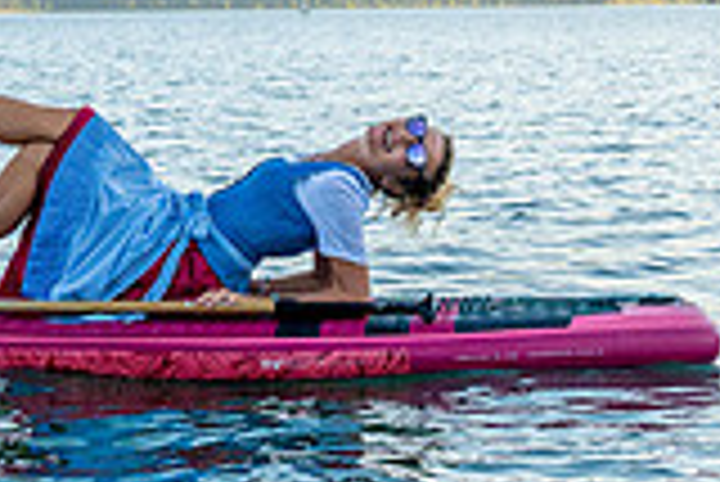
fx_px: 2822
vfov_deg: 9.6
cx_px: 216
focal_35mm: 141
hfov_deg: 14.5
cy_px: -167
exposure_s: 1/2500
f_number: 4.5
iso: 400
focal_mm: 39
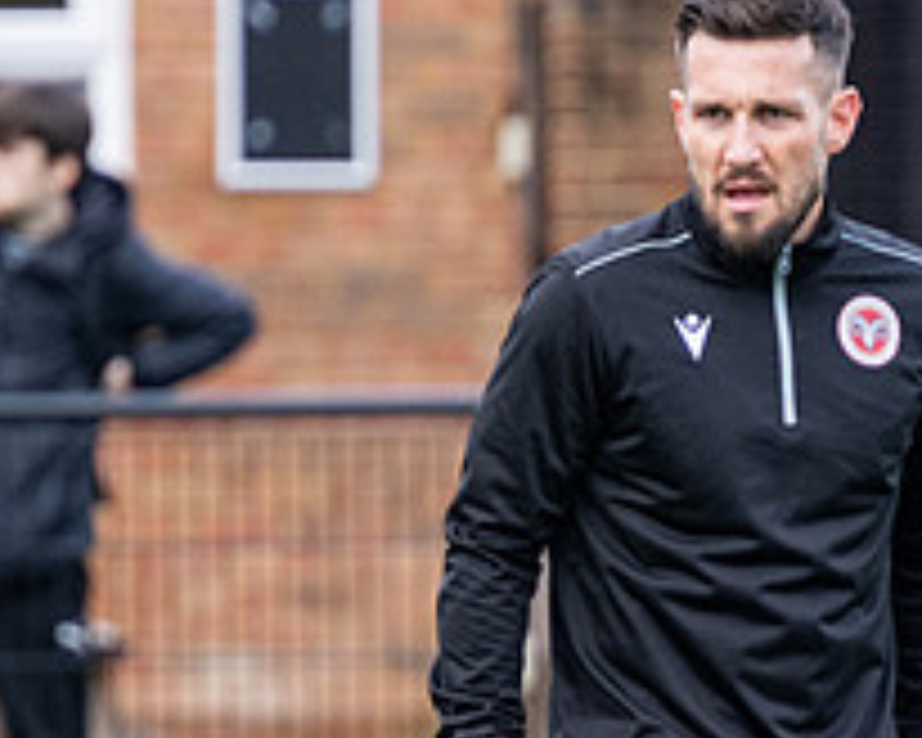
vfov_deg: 1.7
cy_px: 921
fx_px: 24750
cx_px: 1350
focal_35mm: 907
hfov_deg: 2.1
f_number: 4
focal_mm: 210
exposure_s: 1/1250
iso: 800
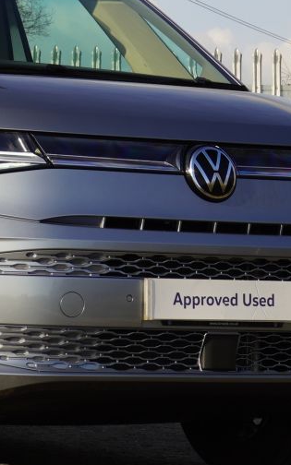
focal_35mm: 194
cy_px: 54
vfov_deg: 10.7
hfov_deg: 6.7
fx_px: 2462
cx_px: -104
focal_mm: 40
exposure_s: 1/125
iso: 100
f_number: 8
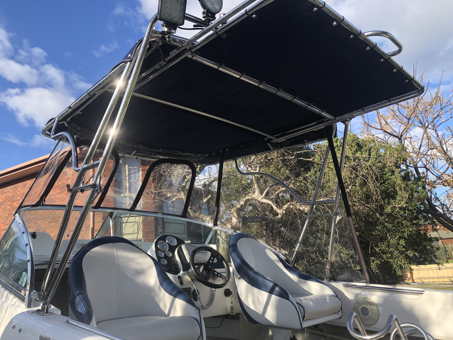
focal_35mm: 28
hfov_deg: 63.4
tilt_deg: +13.5
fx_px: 366
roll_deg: +4.7
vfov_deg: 49.7
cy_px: 170
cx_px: 226
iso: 20
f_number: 1.8
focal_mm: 3.99
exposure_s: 1/706
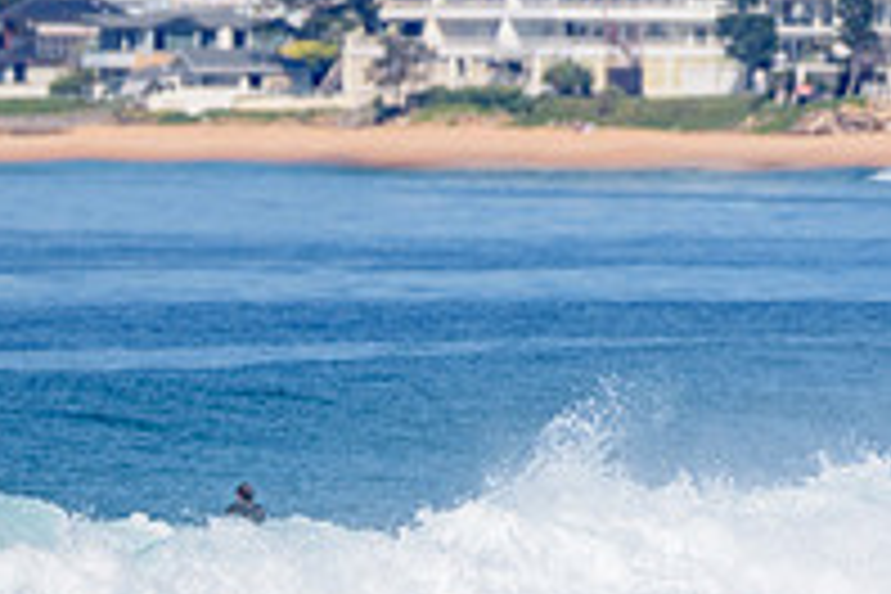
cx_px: -410
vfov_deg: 0.9
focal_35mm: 1468
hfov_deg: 1.4
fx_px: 36330
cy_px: 596
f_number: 5.6
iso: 100
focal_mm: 500
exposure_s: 1/2000
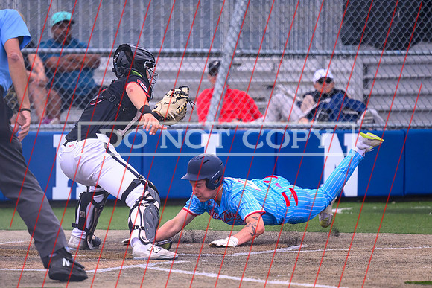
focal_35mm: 294
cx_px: 202
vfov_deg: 4.7
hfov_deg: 7.0
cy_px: 228
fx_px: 3528
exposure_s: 1/3200
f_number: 2.8
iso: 1100
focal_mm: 165
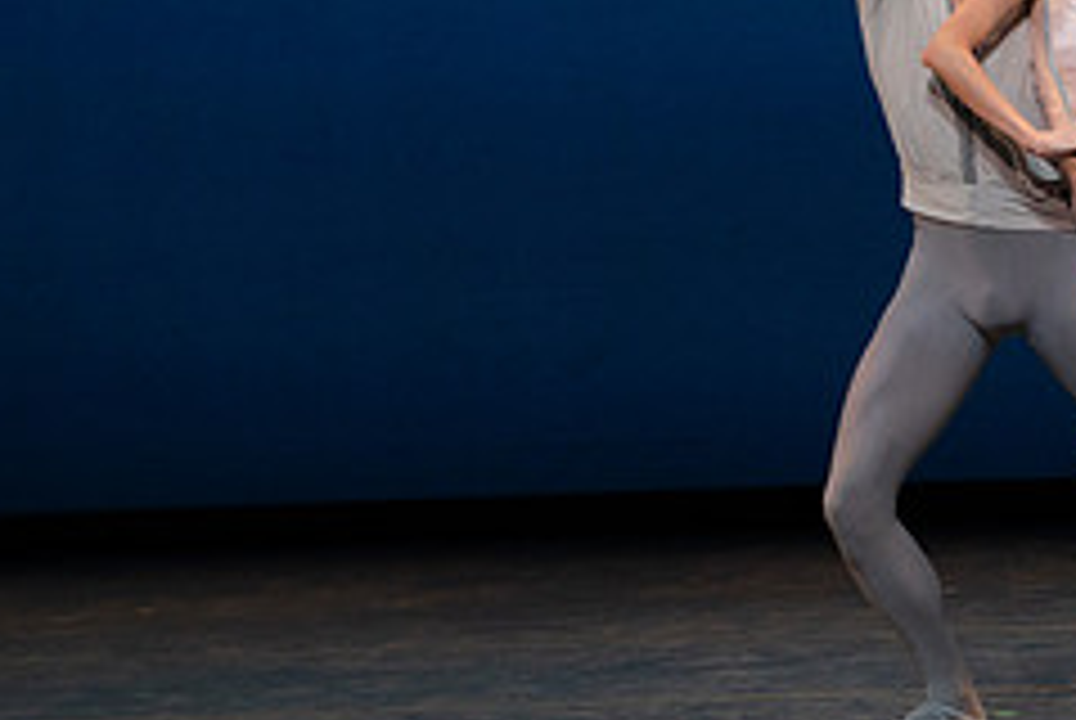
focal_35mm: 485
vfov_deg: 2.8
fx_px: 14514
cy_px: 74
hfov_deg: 4.2
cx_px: 900
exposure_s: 1/500
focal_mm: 200
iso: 3200
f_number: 8
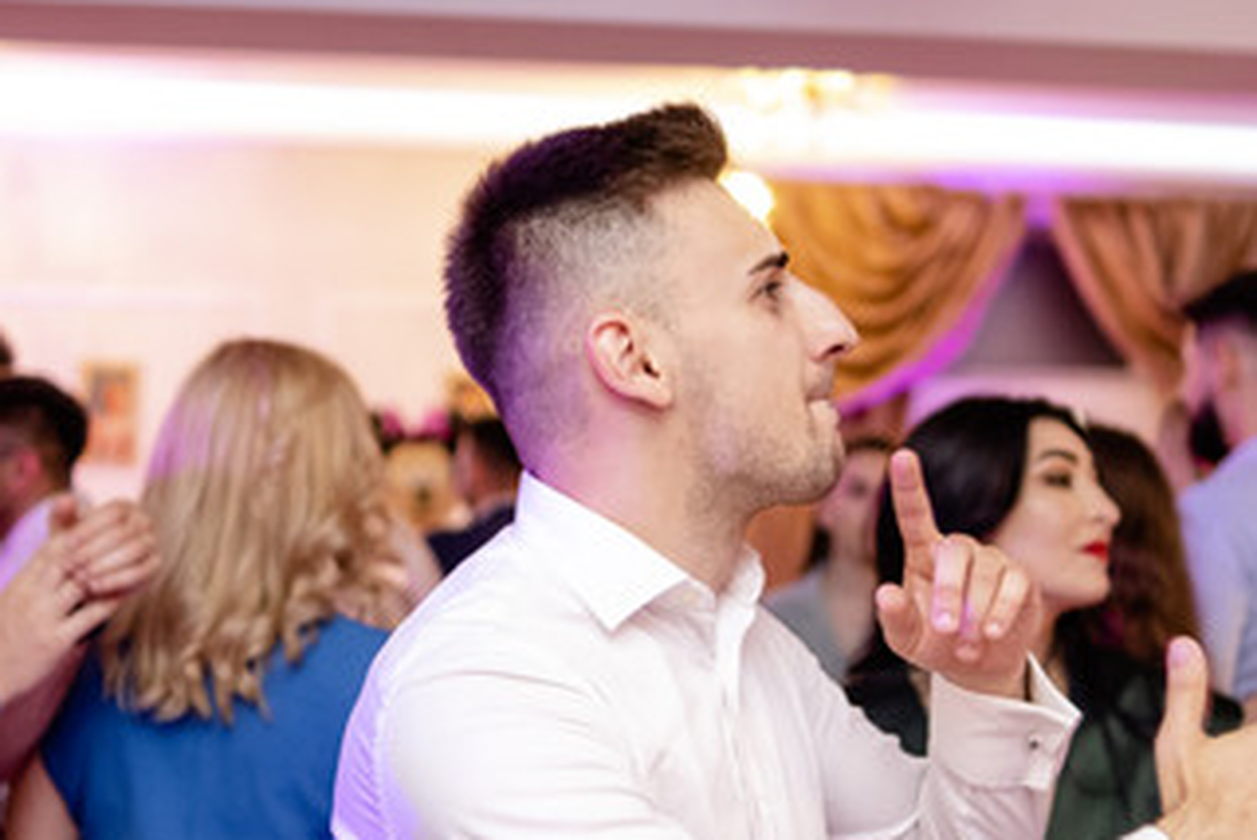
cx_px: 715
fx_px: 2446
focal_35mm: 70
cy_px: 508
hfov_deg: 28.8
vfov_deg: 19.5
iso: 1000
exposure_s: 1/200
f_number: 1.4
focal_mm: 23
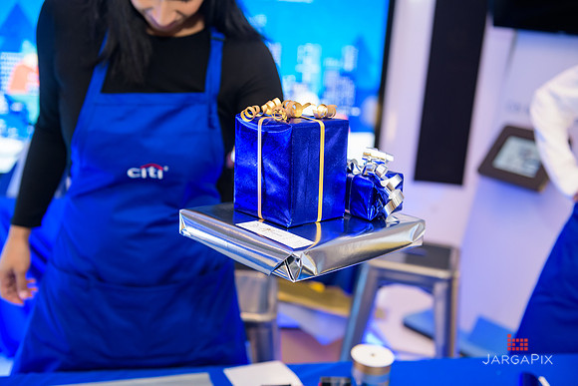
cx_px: 289
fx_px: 674
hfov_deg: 46.4
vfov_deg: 31.9
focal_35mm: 42
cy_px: 193
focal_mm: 42
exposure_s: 1/100
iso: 800
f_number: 3.2
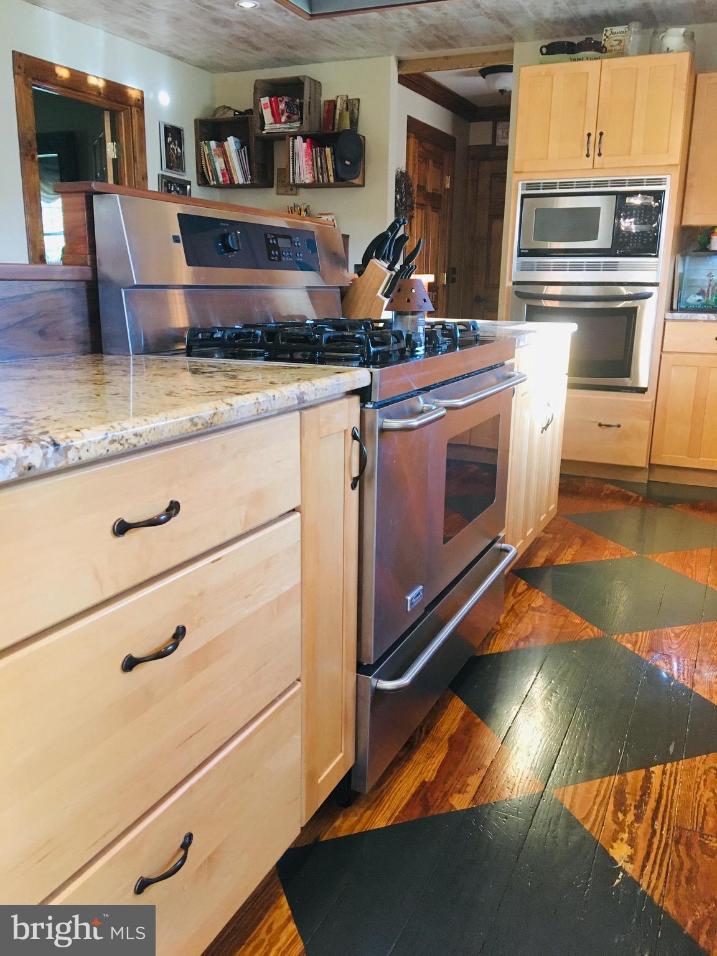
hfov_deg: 48.2
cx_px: 358
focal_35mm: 29
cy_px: 478
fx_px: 801
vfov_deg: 61.7
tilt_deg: -14.0
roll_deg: -0.2
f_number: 2.2
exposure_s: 1/30
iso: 160
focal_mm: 4.15
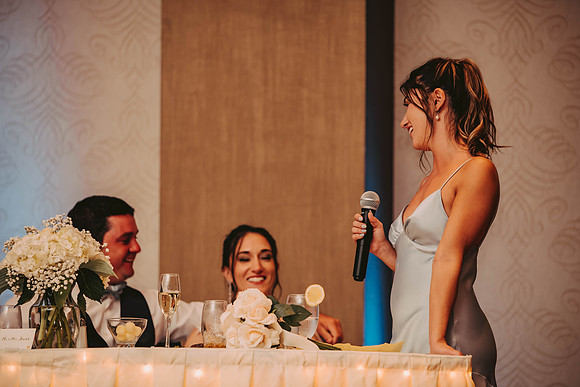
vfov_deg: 8.6
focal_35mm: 160
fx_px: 2578
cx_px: 290
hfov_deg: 12.8
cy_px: 194
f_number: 2.8
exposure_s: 1/60
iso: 800
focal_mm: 160
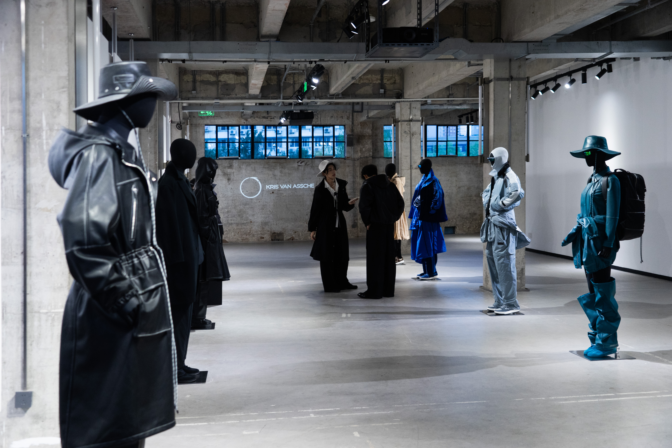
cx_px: 336
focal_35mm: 38
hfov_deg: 50.7
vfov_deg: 35.1
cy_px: 224
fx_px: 709
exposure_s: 1/60
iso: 1000
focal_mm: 38
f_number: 4
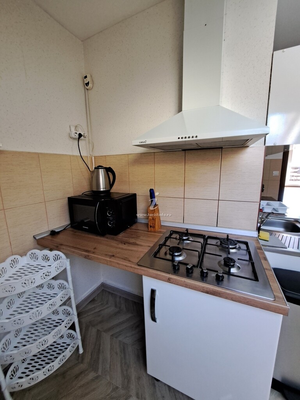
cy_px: 200
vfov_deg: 106.2
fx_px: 150
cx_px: 150
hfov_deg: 89.9
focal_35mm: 13
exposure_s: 1/50
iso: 200
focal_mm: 1.74
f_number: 2.2
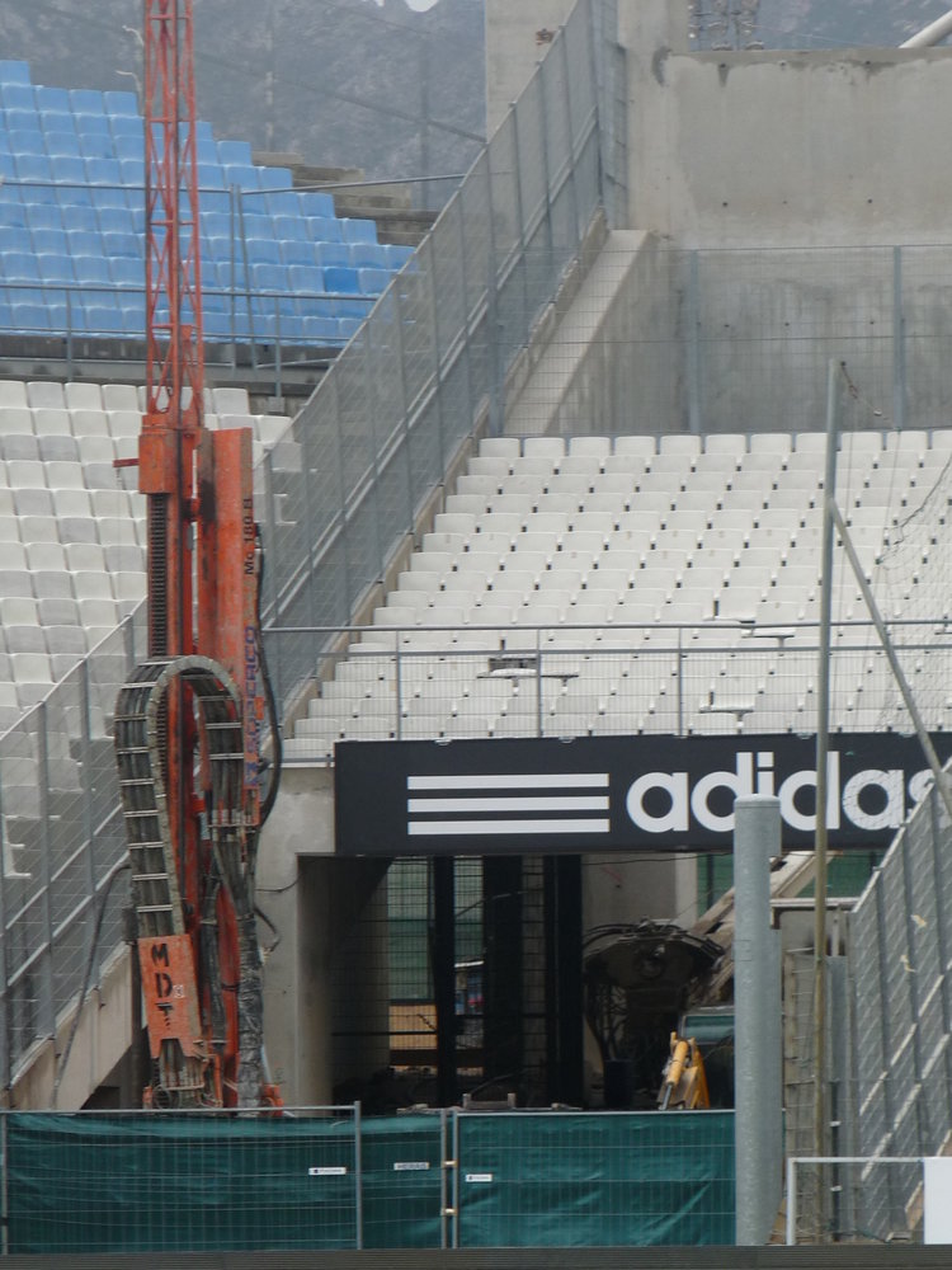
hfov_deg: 4.2
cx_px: 476
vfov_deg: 5.6
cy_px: 635
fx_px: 12907
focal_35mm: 352
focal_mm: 44
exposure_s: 1/100
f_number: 3.7
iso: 100
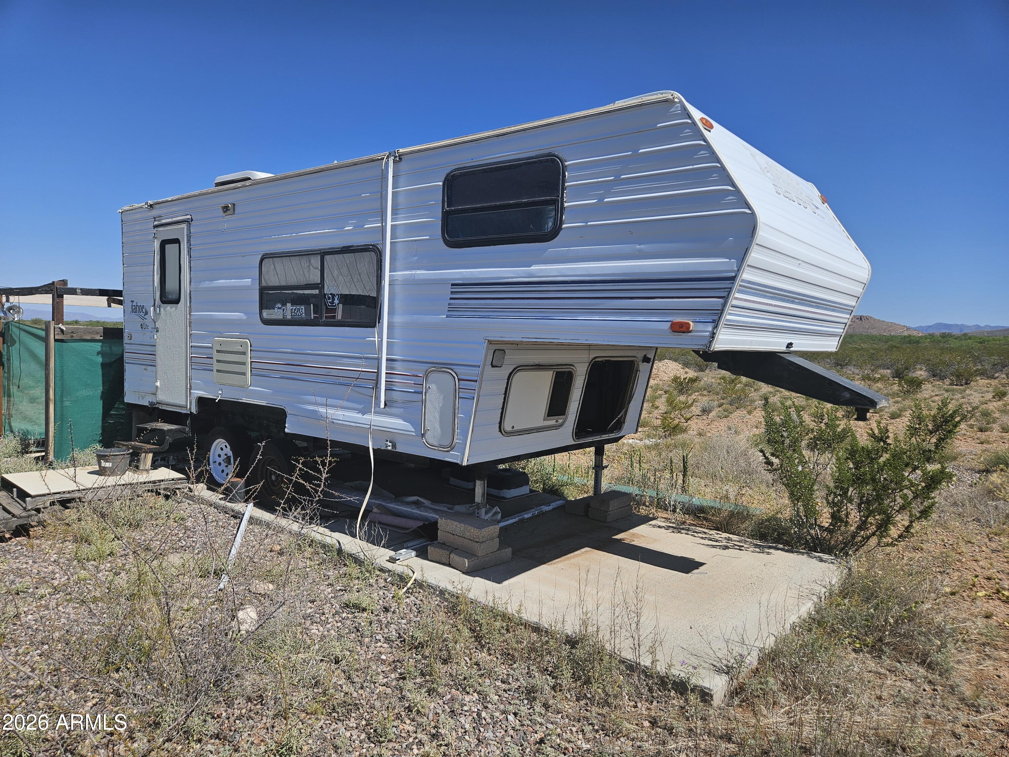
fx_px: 670
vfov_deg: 58.9
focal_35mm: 23
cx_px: 504
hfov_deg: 73.9
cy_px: 378
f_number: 1.8
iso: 25
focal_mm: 5.4
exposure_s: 1/2410
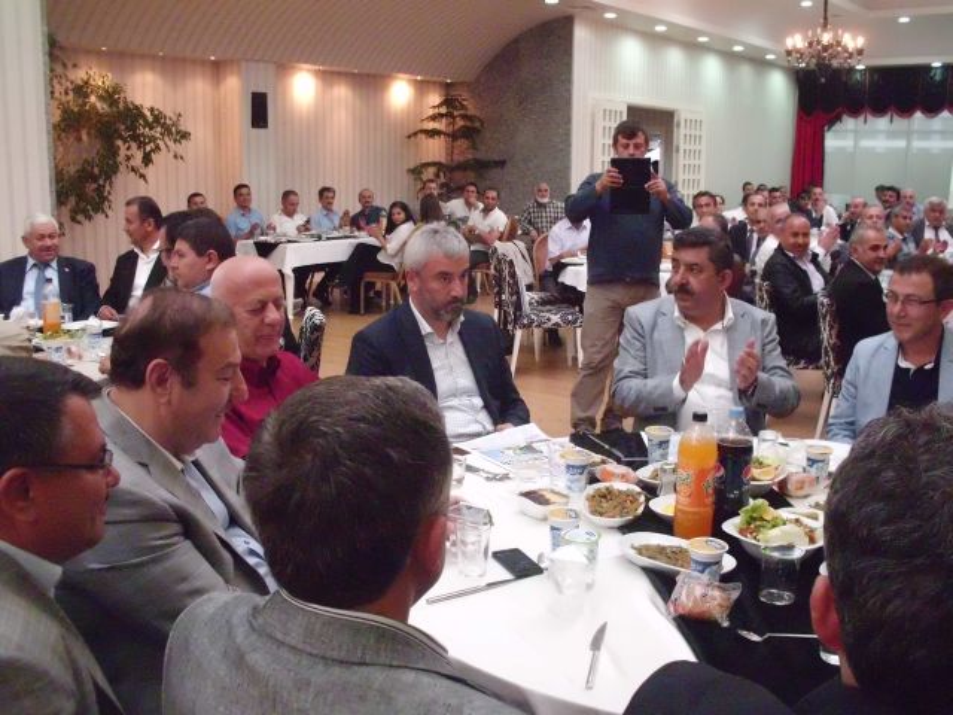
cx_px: 476
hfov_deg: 51.4
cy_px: 358
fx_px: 991
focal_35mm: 36
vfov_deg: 39.7
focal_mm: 6.3
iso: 800
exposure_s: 1/100
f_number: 2.9
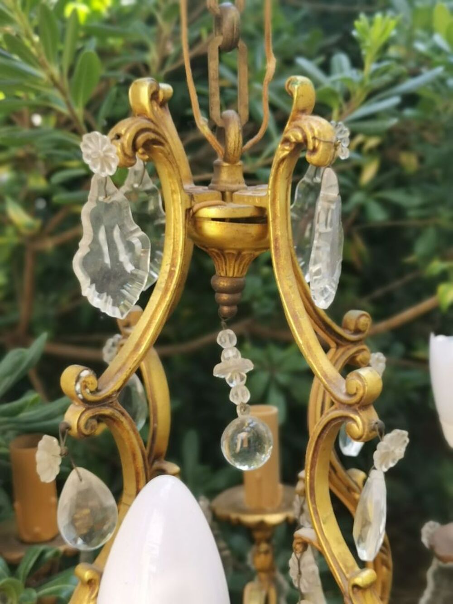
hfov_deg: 27.0
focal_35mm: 54
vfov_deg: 35.5
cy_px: 302
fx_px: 942
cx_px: 226
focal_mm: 5.58
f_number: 4
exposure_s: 1/206
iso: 50
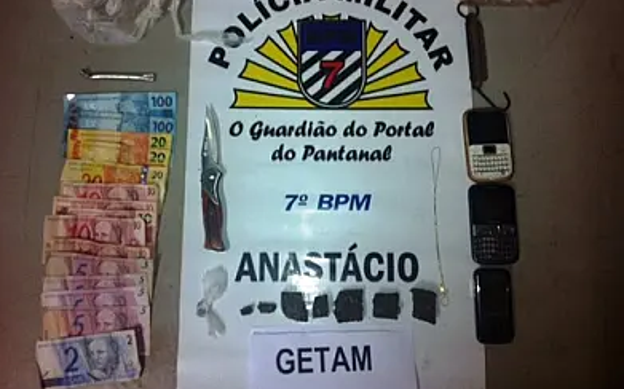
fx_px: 646
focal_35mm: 38
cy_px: 161
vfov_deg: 33.5
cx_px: 306
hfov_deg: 51.6
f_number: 2.8
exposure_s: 1/15
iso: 100
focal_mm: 3.85
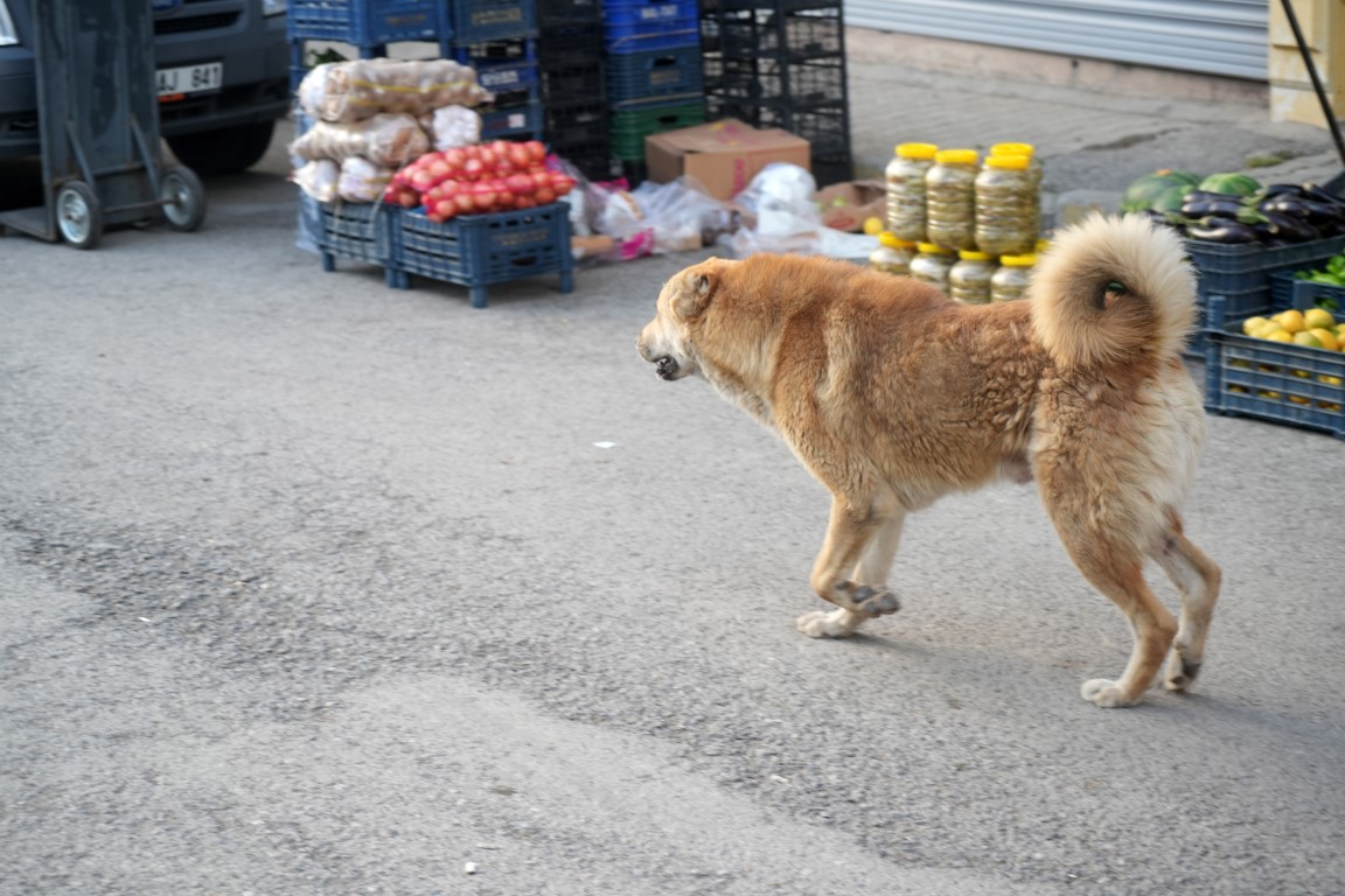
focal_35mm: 68
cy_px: 448
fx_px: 2540
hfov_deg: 29.7
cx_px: 672
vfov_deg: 20.0
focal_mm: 68
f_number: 4
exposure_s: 1/200
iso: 500
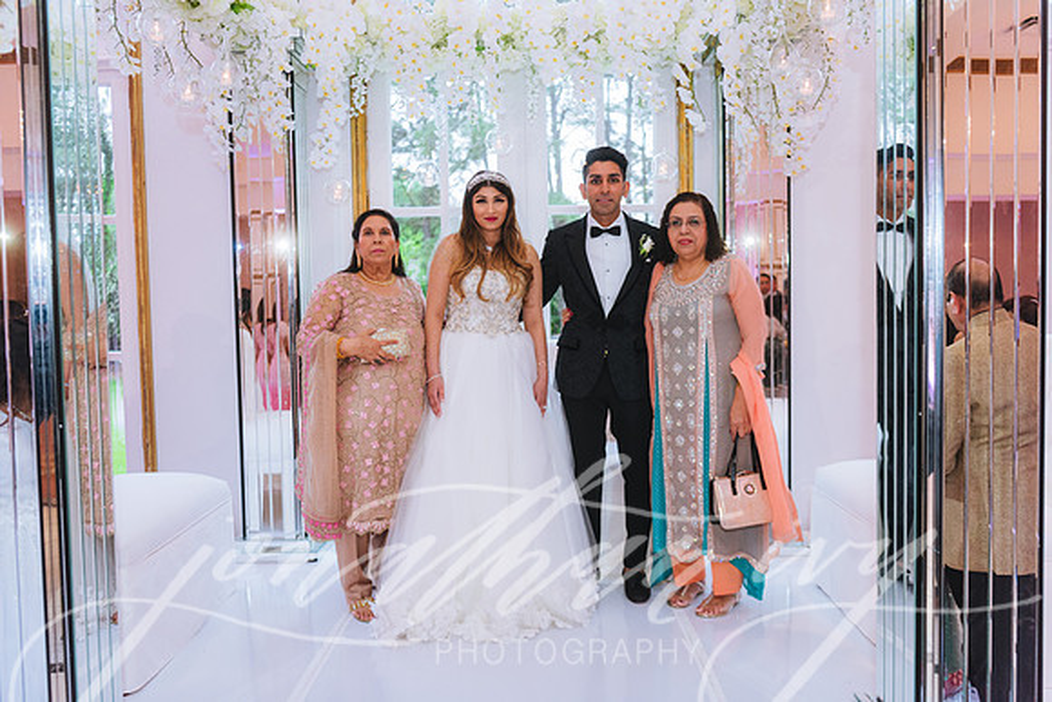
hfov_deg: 60.3
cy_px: 351
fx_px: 906
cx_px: 526
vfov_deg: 42.3
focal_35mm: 31
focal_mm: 31
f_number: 2.8
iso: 800
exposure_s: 1/200
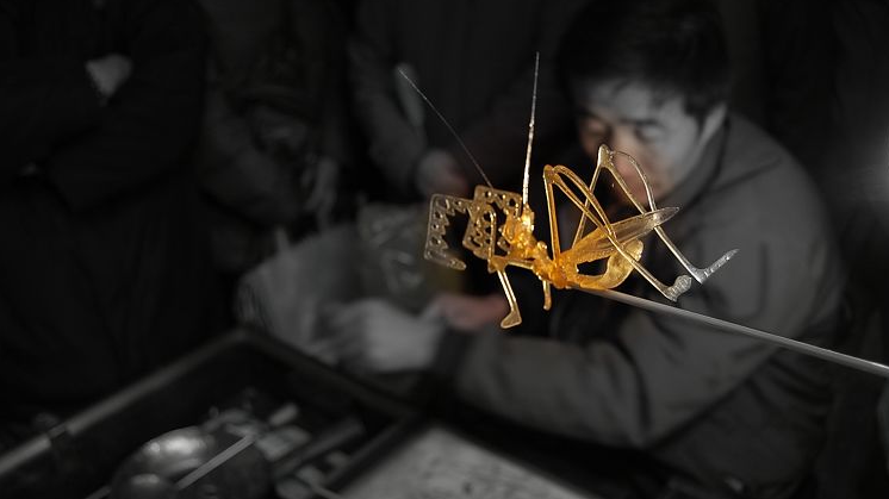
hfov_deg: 55.3
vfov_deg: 32.8
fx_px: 848
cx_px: 432
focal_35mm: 36
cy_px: 244
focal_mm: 22
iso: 560
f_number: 3.8
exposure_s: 1/30
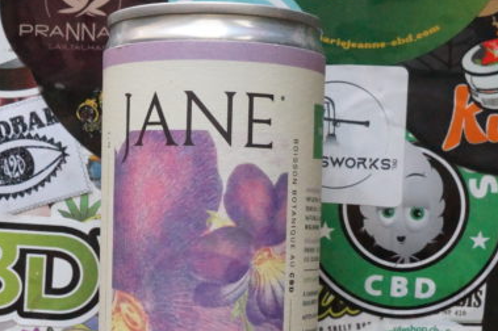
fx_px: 1009
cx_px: 206
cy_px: 300
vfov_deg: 18.3
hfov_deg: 27.7
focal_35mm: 73
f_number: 13
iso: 6400
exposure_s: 1/250
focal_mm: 24
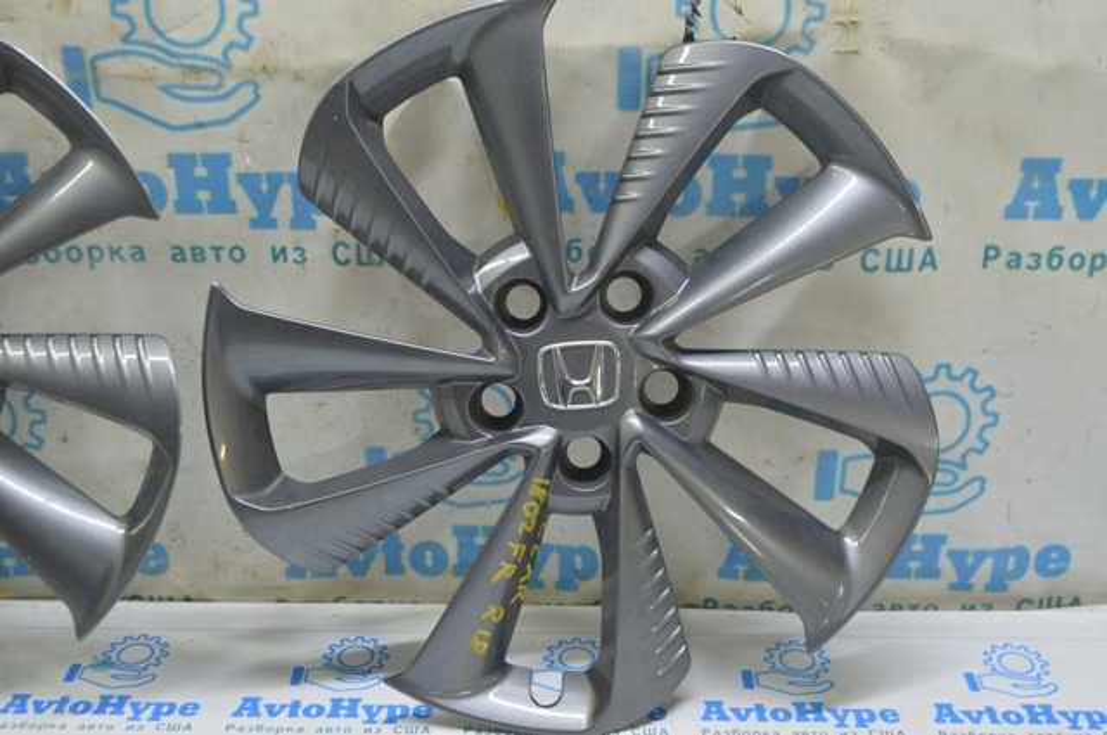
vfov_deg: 28.9
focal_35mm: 46
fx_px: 1428
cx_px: 554
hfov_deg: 42.4
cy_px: 368
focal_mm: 31
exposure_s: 1/20
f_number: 5.6
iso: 400
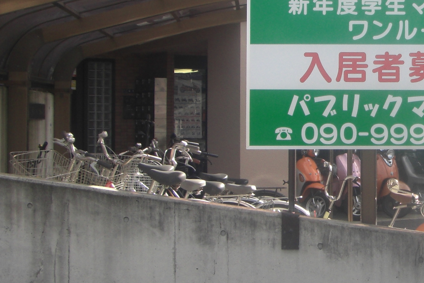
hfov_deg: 22.8
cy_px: 98
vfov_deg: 15.7
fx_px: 1024
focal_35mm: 87
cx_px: 388
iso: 64
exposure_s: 1/250
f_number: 3.4
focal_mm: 6.3
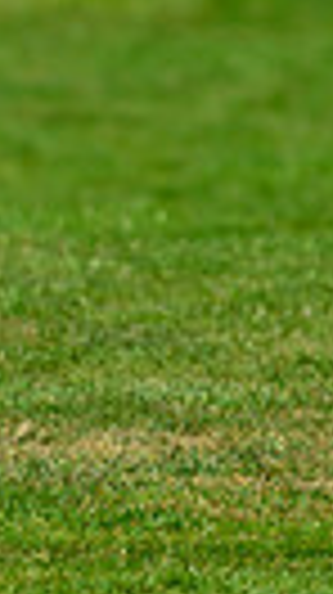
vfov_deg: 0.9
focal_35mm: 2356
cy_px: -163
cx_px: -963
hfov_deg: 0.5
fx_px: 37078
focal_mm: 400
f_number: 4.5
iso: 500
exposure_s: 1/4000
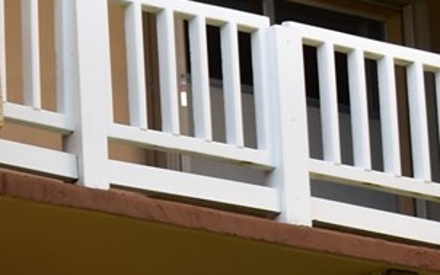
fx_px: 3095
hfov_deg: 7.6
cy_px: 533
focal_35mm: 258
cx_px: -595
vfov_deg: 5.0
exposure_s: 1/200
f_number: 7.1
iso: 100
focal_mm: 30
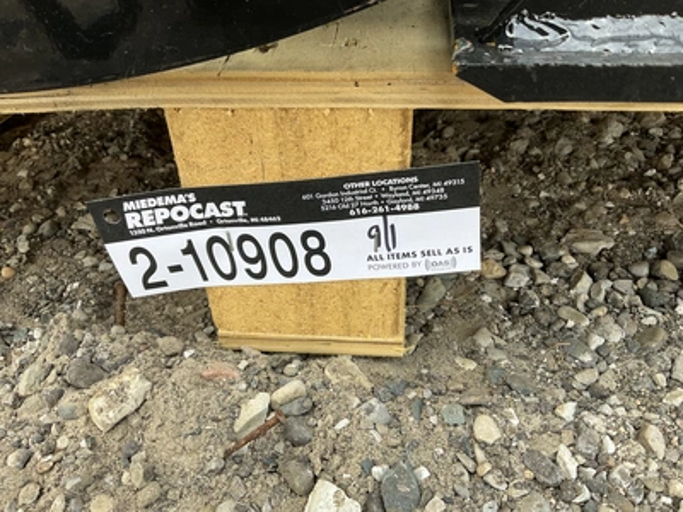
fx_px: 572
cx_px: 342
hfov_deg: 61.7
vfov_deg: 48.2
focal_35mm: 29
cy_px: 256
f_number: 1.8
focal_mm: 3
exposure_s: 1/234
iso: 20
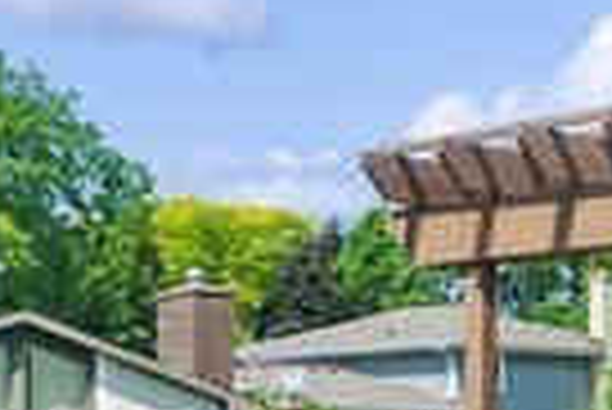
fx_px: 2161
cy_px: 433
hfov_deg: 16.1
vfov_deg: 10.7
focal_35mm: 127
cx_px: 446
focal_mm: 27
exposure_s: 1/250
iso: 200
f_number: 8
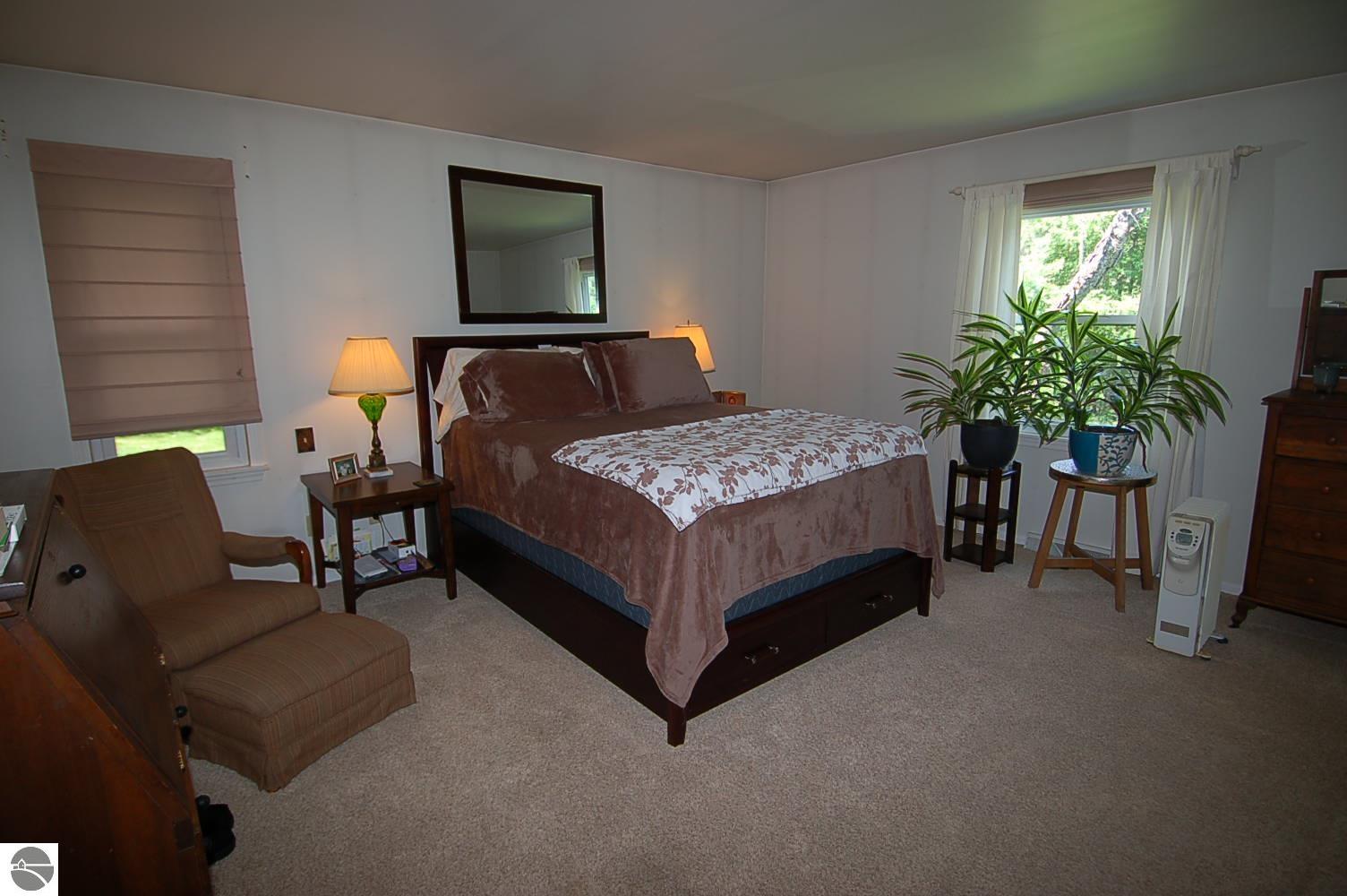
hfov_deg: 90.1
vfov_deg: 67.3
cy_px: 448
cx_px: 674
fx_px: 673
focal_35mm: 18
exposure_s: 1/60
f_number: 4
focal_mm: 12
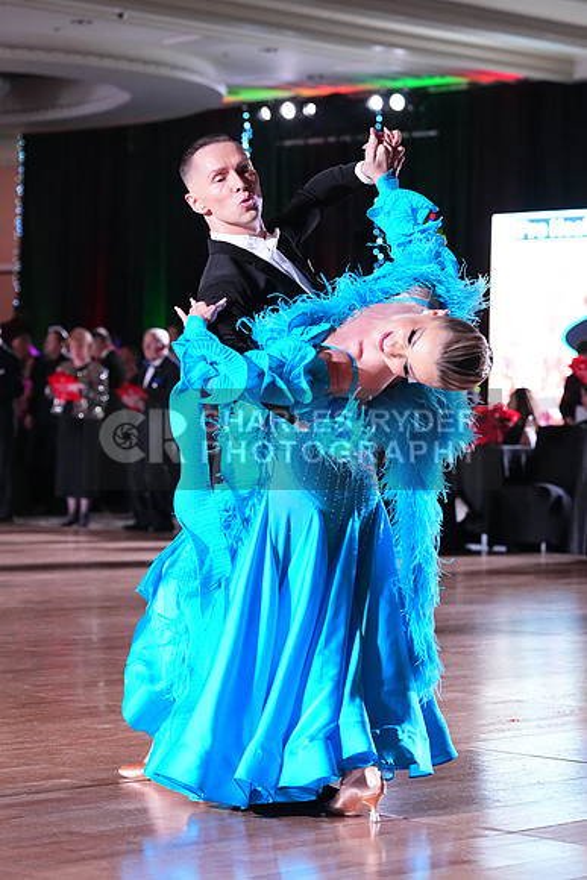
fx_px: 2542
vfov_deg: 19.6
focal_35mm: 104
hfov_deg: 13.2
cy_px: 440
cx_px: 294
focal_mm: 104
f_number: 5
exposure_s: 1/400
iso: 10000
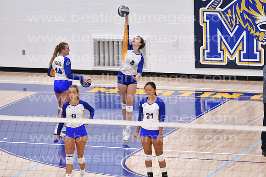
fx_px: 1663
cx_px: 133
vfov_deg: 6.1
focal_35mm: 225
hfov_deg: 9.1
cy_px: 88
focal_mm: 150
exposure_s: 1/1000
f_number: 3.2
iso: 6400
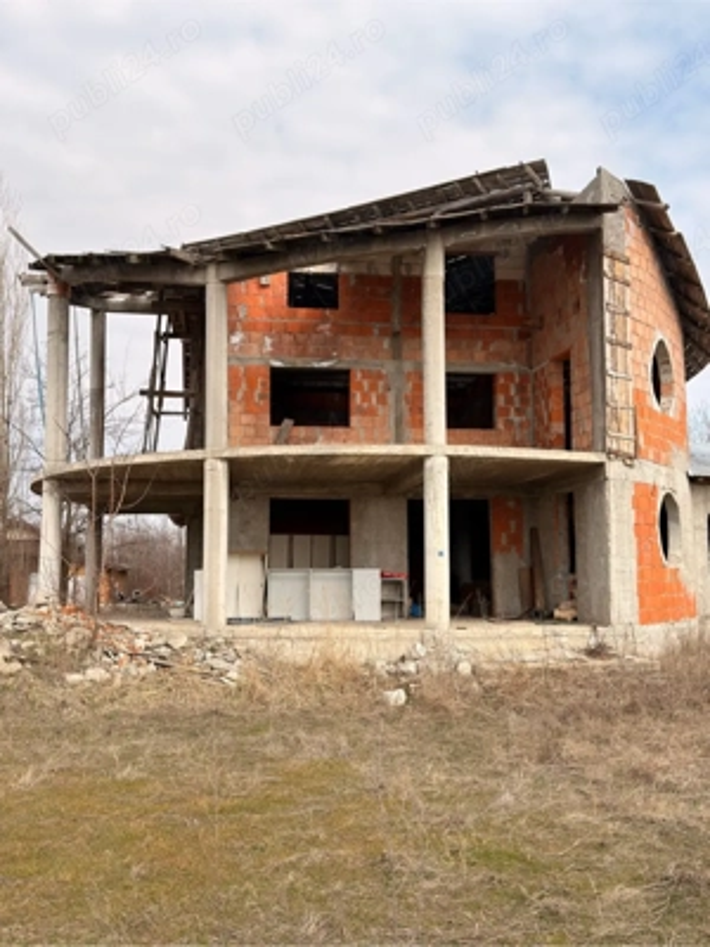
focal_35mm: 35
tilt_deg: +7.6
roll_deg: +1.4
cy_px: 474
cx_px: 355
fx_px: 957
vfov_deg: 52.6
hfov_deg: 40.7
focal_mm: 6.76
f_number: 1.78
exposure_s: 1/2778
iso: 64
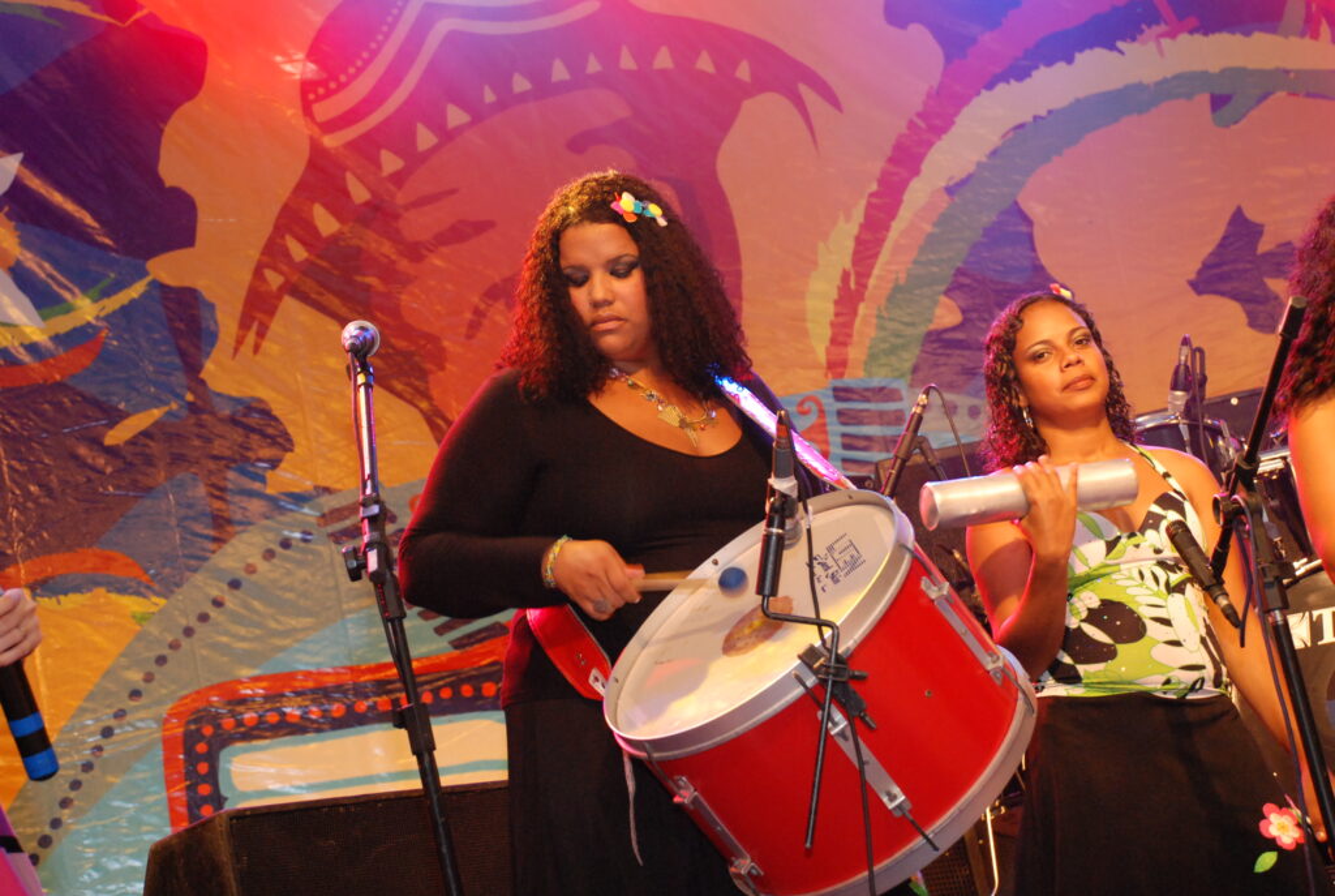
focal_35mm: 87
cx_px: 668
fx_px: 3232
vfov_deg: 15.8
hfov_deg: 23.3
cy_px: 448
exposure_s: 1/60
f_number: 5.3
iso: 1250
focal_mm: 58
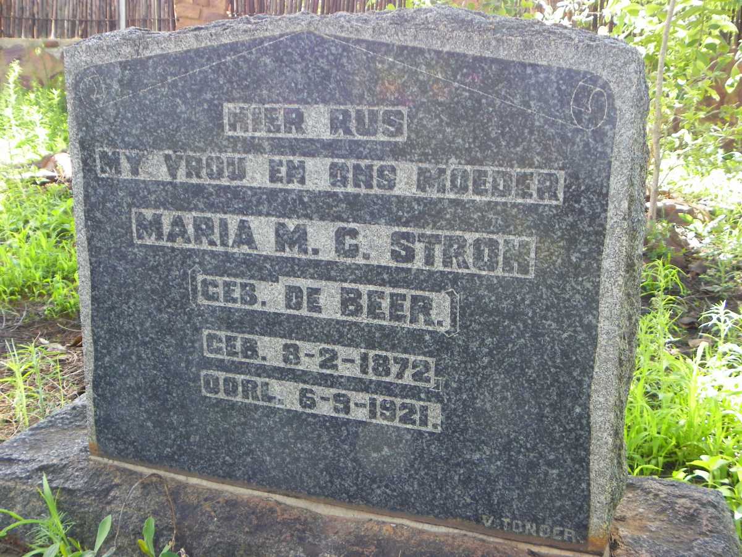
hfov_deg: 50.1
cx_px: 371
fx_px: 793
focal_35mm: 37
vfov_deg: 38.7
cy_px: 278
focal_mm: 6.6
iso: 64
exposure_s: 1/50
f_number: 3.2
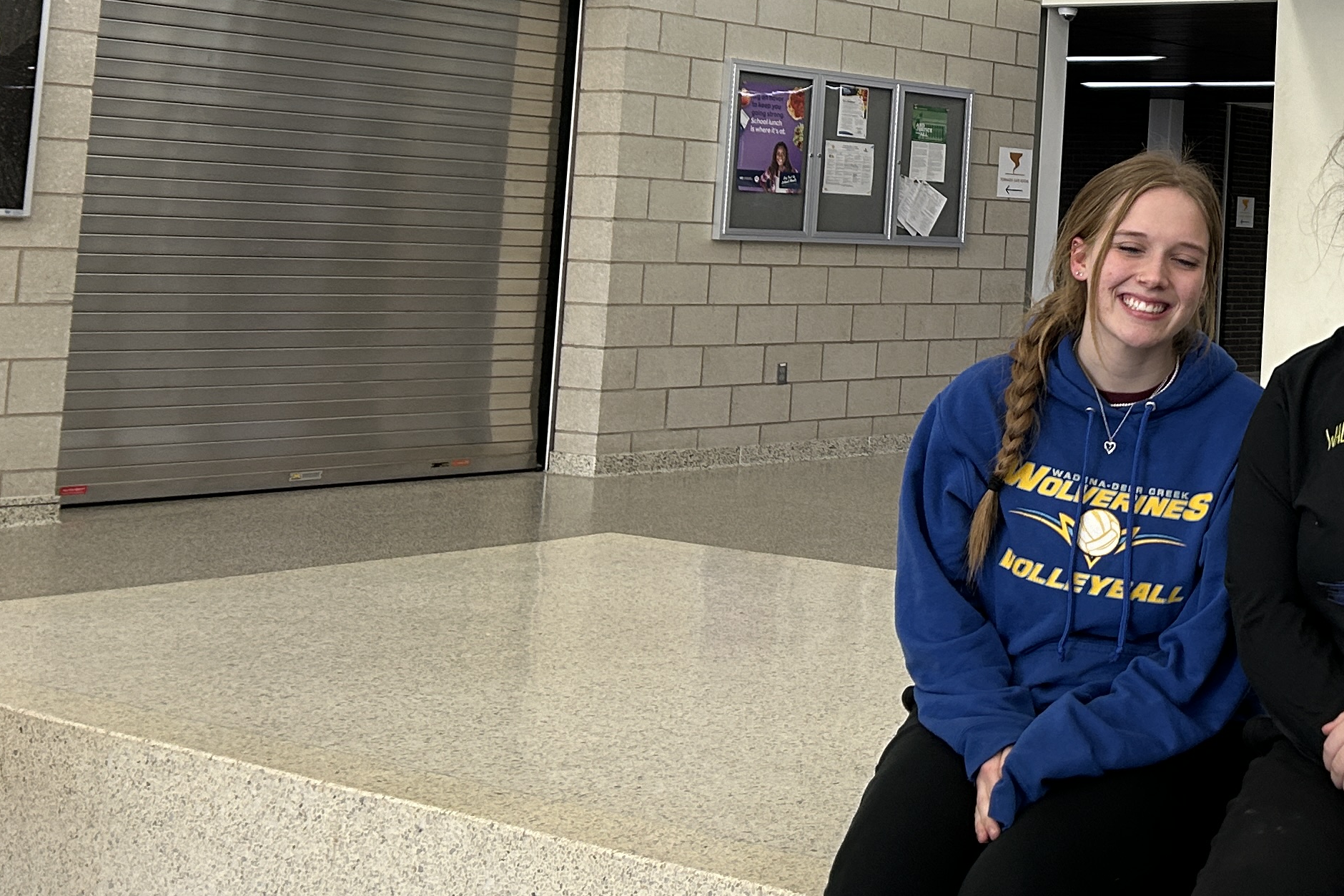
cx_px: 1423
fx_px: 2165
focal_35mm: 58
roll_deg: -2.1
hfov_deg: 31.2
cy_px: 68
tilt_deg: +5.4
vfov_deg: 22.7
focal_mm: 5.7
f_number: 1.5
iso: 100
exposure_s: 1/120
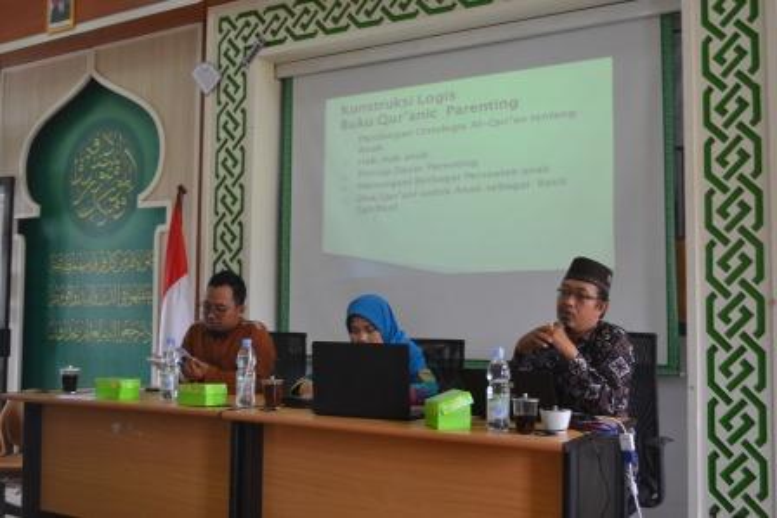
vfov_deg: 34.2
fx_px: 842
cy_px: 259
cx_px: 388
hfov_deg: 49.5
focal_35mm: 39
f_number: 4.2
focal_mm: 26
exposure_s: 1/20
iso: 400
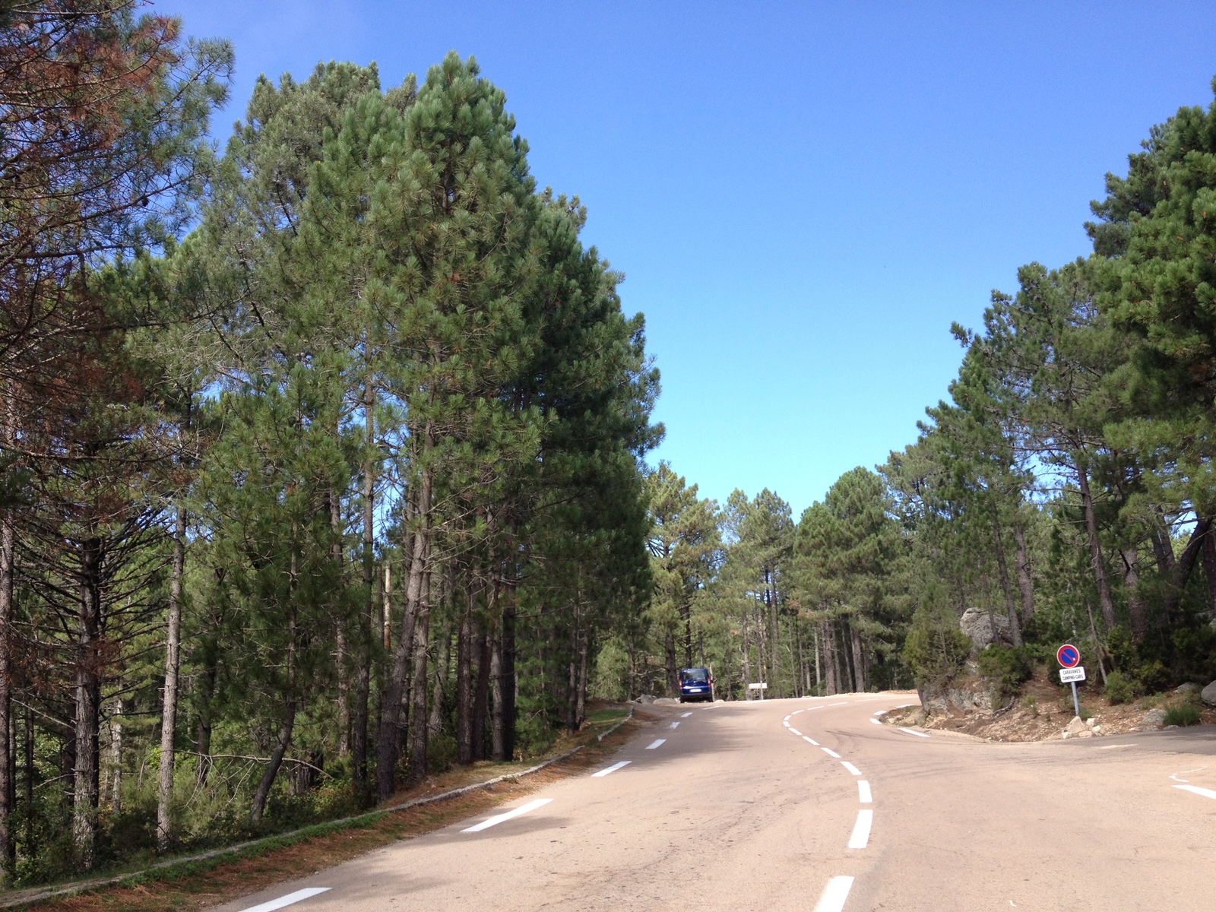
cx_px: 608
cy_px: 456
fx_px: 1229
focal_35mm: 35
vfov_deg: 40.7
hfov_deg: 52.6
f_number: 2.4
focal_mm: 4.28
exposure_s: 1/552
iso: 64
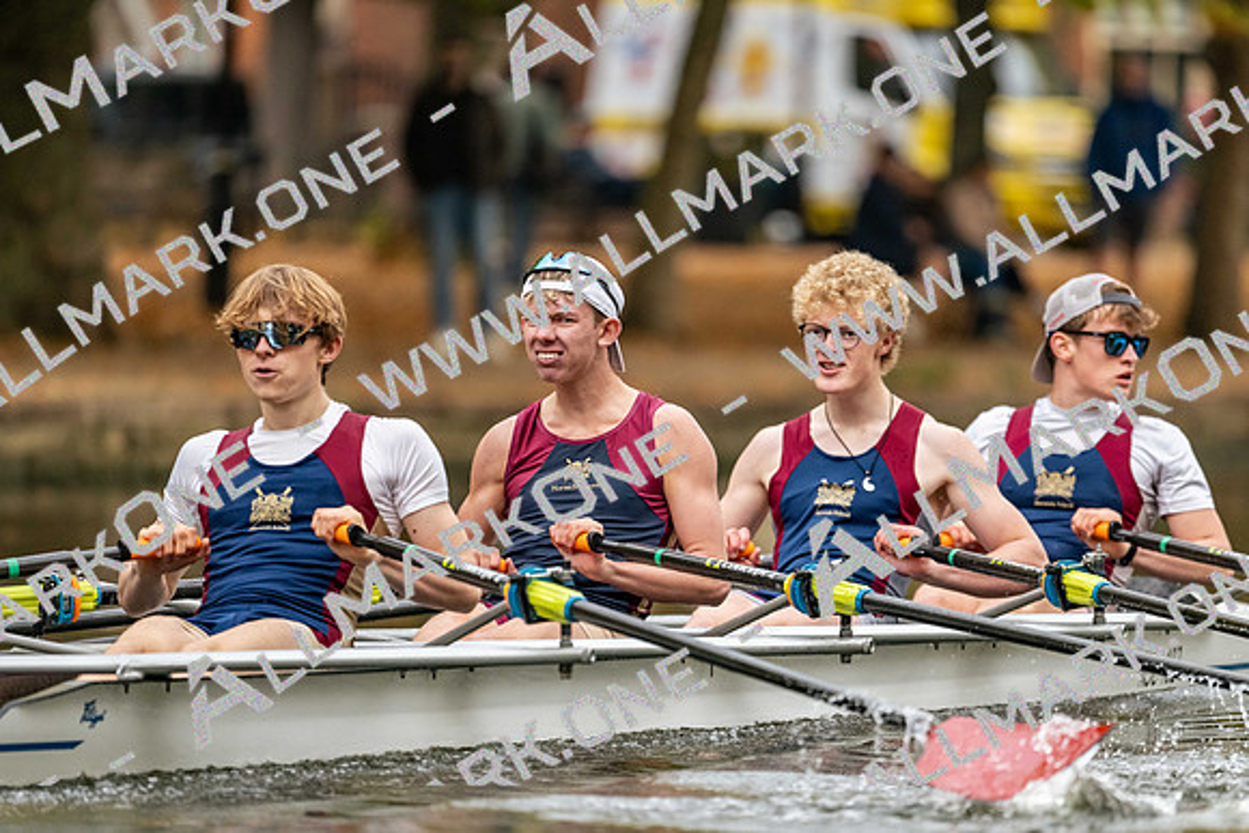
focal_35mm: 400
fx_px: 13880
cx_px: 624
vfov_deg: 3.4
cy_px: 416
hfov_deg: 5.2
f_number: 4.5
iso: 2500
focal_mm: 400
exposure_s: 1/2500
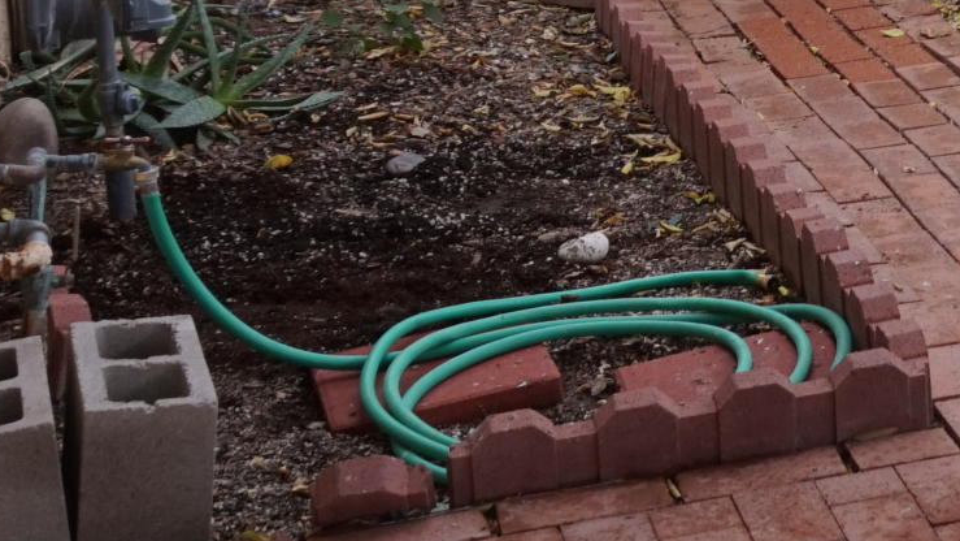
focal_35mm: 102
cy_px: -272
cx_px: 1725
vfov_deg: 11.4
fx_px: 2597
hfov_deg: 17.2
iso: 100
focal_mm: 16
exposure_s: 1/80
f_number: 6.3
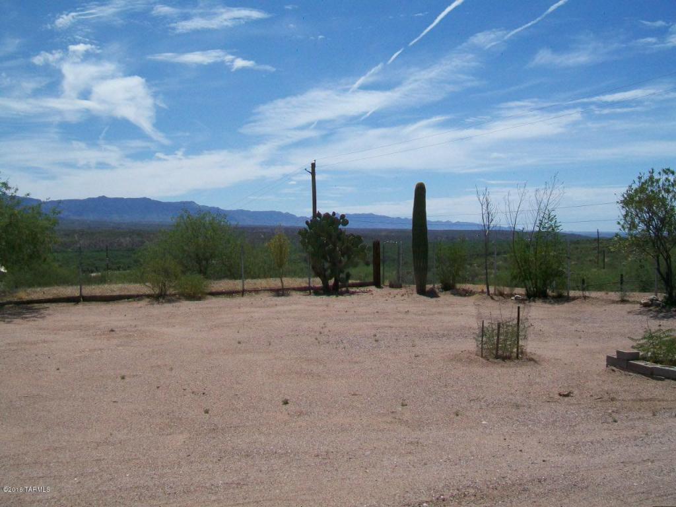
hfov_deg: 54.0
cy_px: 254
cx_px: 338
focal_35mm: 34
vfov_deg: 41.8
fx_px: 664
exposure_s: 1/800
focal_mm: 6.1
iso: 64
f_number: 4.9
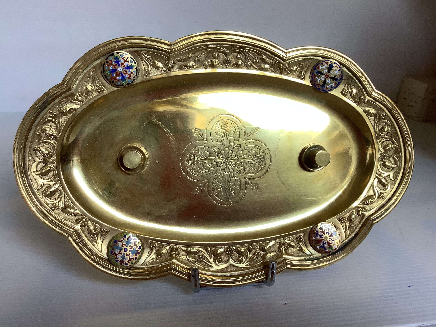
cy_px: 164
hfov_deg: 58.4
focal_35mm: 31
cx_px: 218
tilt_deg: -23.1
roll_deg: -2.3
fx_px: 390
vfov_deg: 45.4
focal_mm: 3.3
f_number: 2.4
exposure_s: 1/100
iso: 80
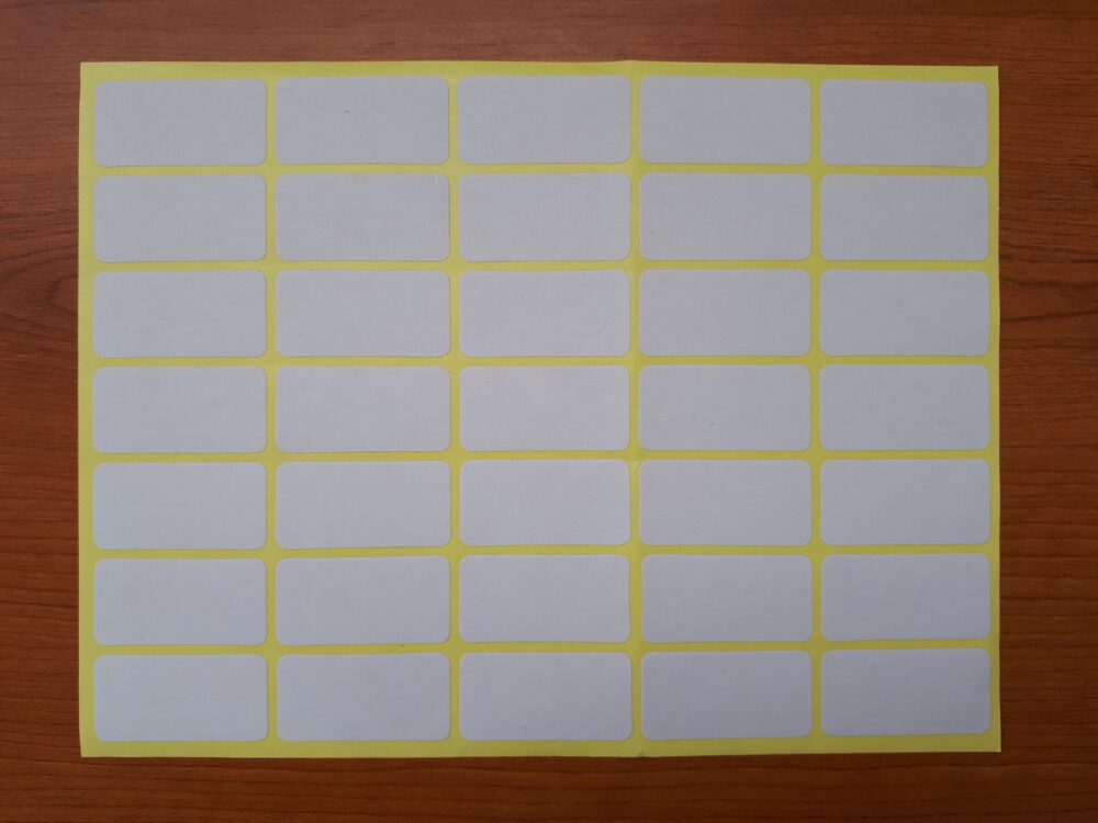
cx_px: 549
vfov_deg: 51.4
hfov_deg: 65.3
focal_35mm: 27
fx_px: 856
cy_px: 412
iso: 40
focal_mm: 3.6
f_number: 1.9
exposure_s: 1/229
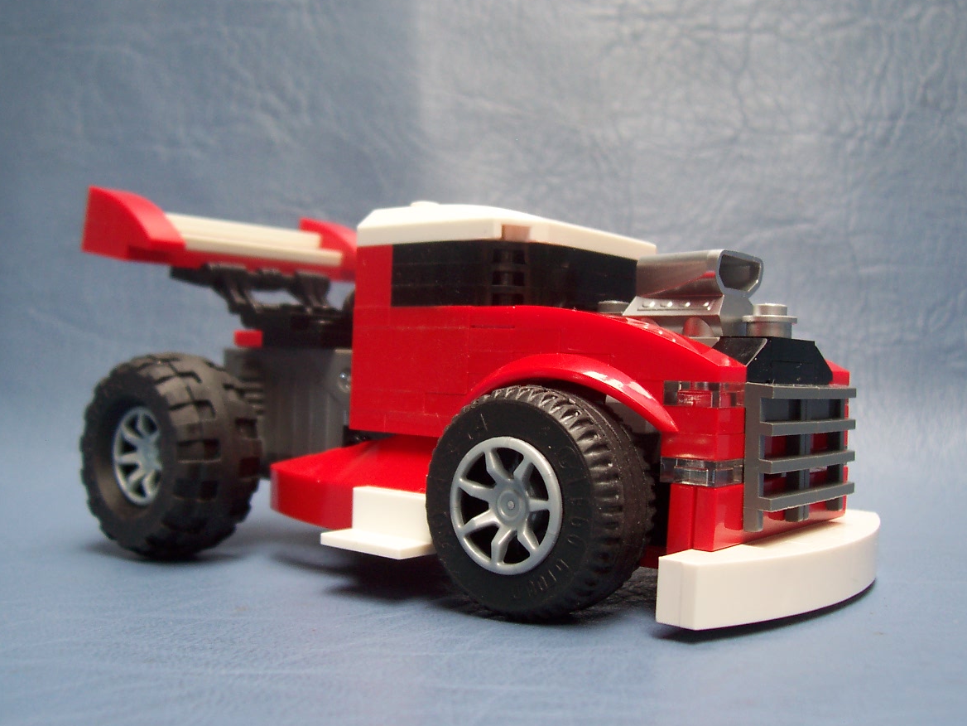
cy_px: 361
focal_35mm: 38
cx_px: 475
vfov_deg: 37.7
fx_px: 1062
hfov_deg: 49.0
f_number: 2.8
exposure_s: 1/45
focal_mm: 5.6
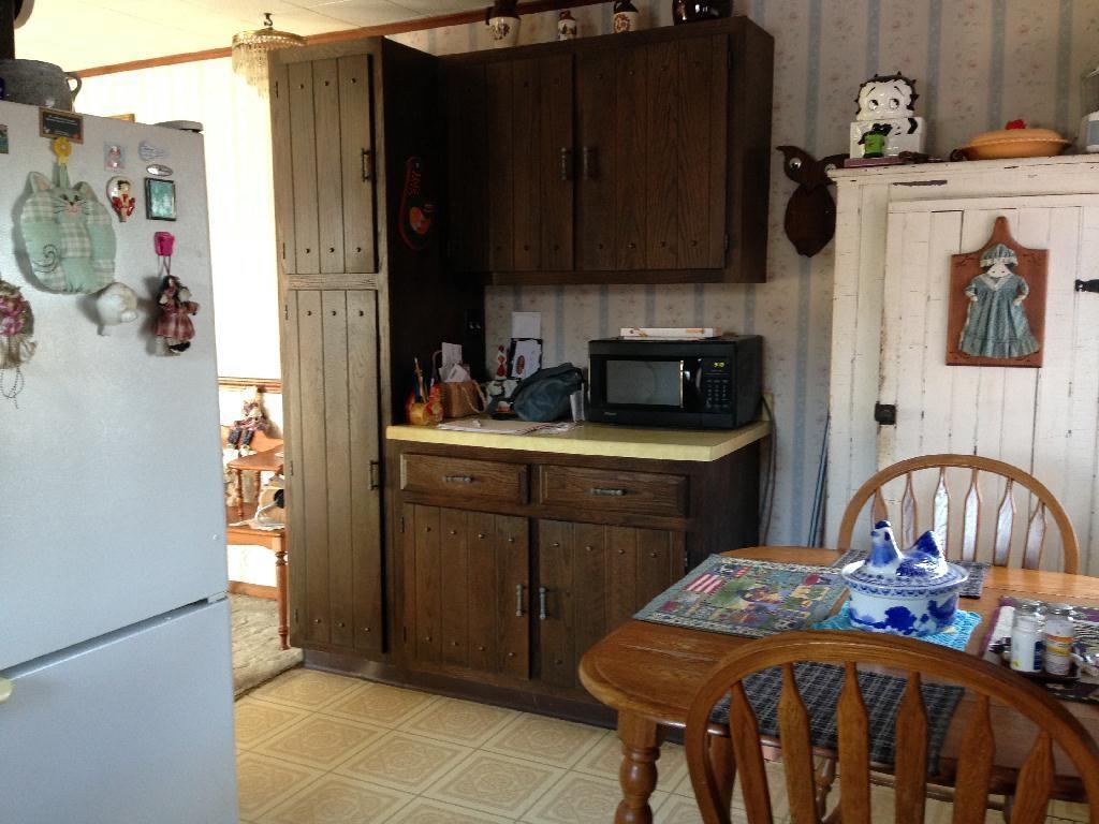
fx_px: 1048
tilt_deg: -7.5
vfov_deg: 42.9
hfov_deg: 55.4
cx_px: 550
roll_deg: -0.7
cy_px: 412
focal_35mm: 33
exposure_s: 1/20
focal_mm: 4.12
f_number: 2.4
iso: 125
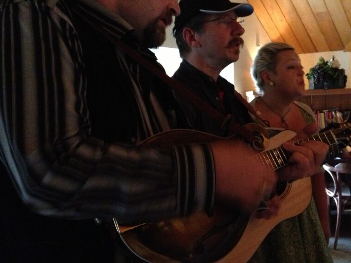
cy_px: 115
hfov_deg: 40.1
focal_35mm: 47
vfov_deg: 30.8
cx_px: 226
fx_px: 476
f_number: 2.4
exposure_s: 1/15
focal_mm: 4.28
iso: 800
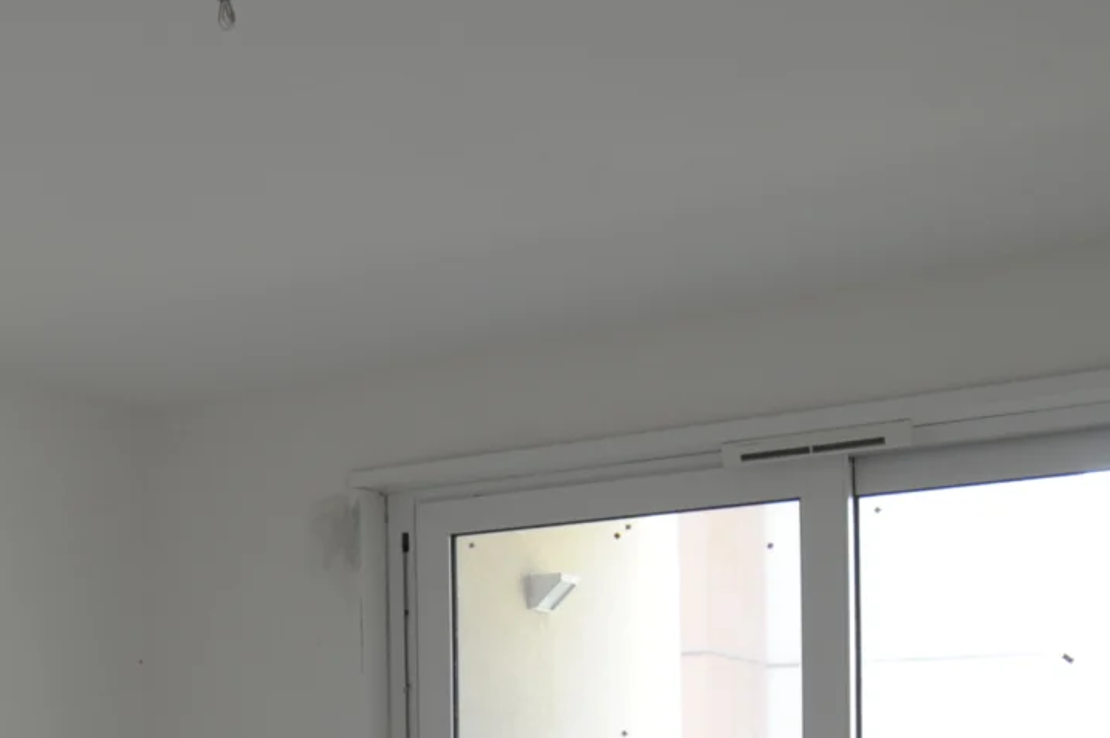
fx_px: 1541
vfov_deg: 25.0
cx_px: -254
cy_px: 819
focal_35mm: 50
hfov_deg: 32.2
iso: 400
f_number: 5.6
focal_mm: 14
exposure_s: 1/20
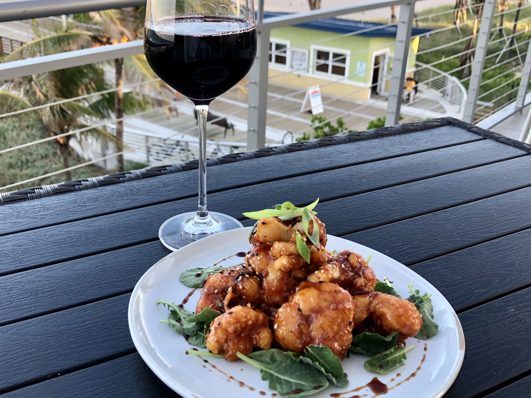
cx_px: 237
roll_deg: +0.5
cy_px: 196
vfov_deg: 38.7
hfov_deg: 50.1
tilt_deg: -26.8
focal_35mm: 37
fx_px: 568
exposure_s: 1/120
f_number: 1.8
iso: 32
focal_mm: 3.99
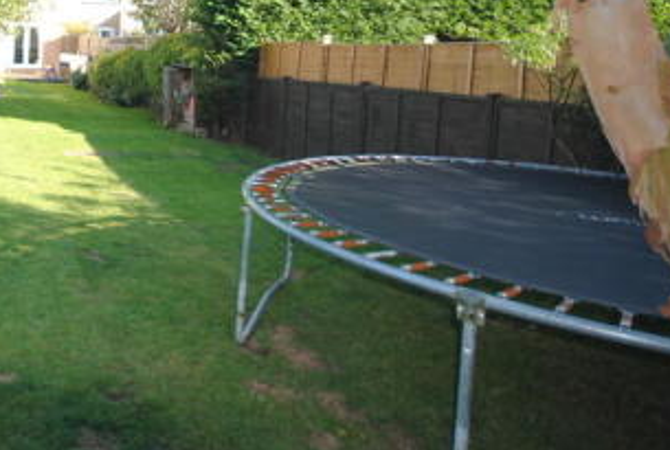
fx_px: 597
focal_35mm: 32
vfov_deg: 39.7
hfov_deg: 50.4
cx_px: 41
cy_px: 91
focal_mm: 10
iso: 110
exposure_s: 1/125
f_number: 4
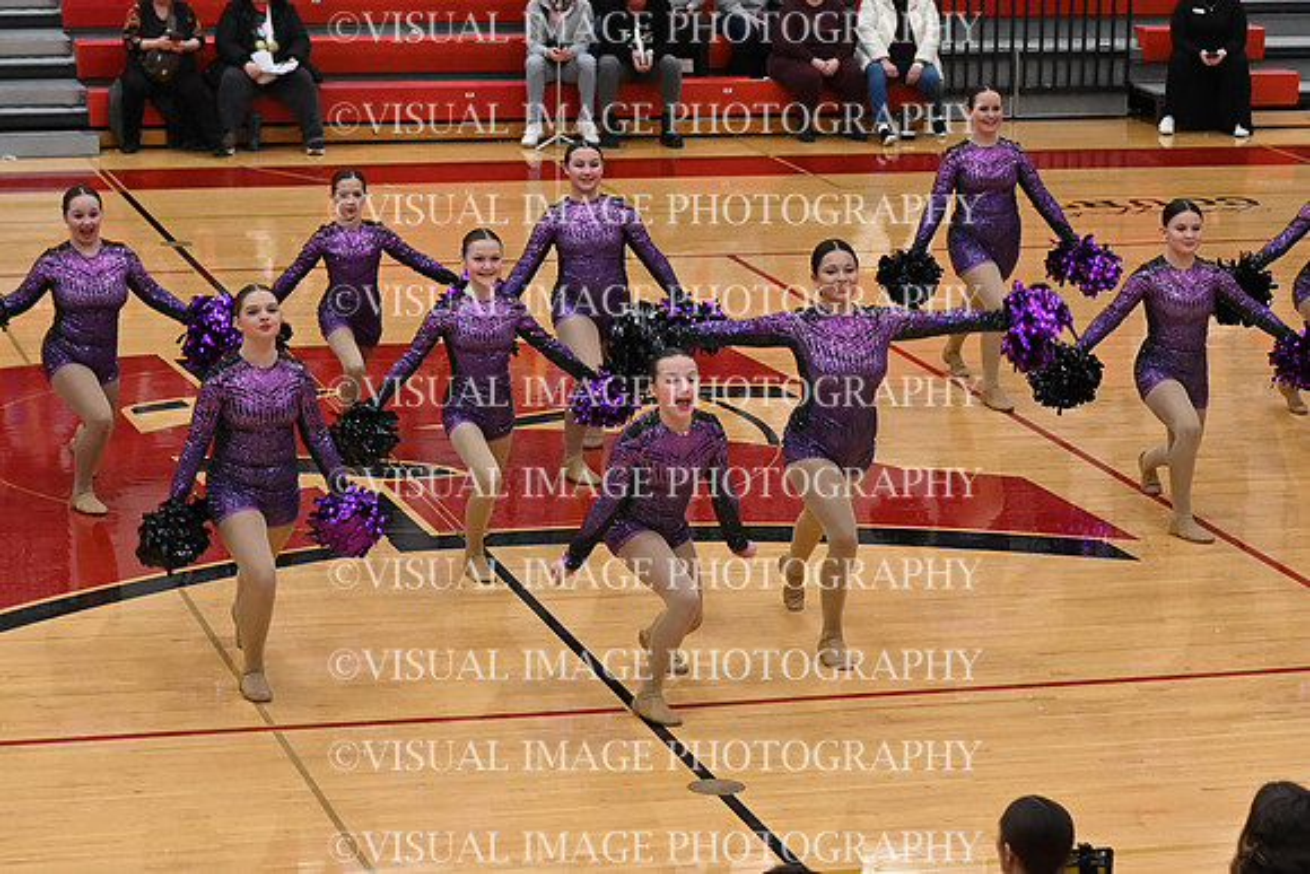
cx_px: 655
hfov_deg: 19.5
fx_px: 3822
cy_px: 437
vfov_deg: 13.0
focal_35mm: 105
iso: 6400
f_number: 4
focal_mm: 70
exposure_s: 1/400
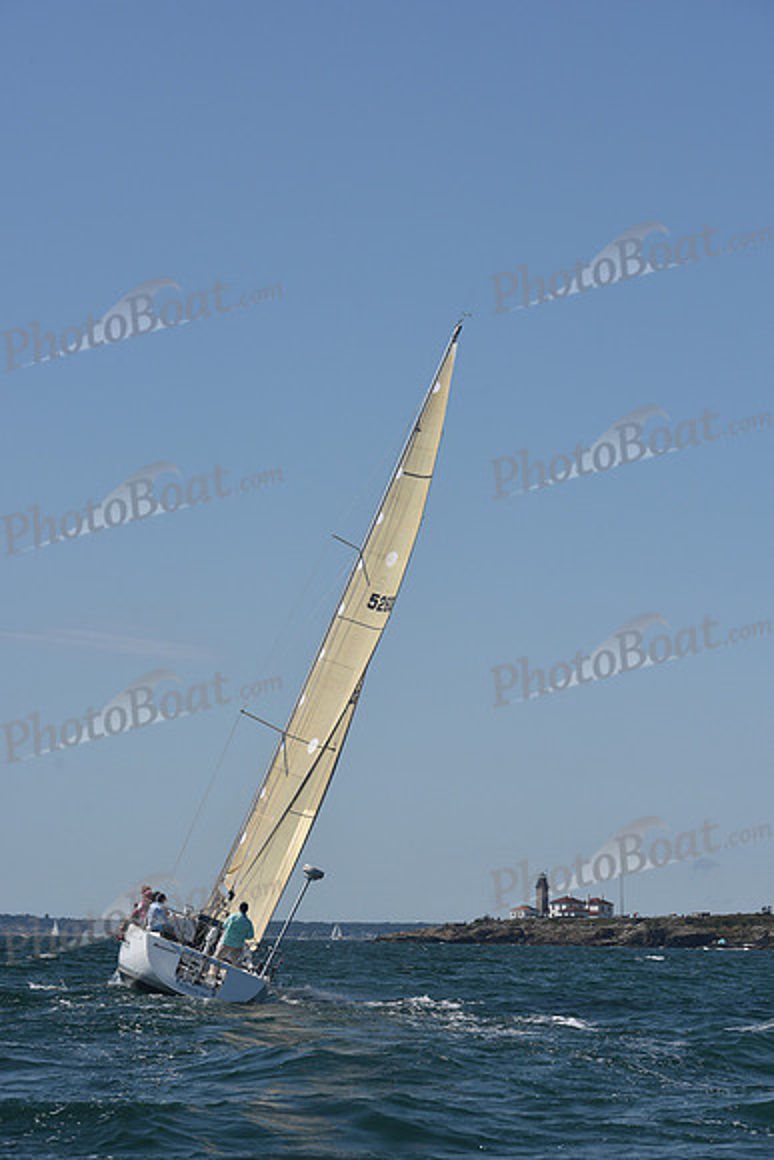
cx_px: 387
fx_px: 2965
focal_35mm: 92
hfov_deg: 14.9
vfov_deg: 22.1
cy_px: 580
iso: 250
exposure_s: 1/1000
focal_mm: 92
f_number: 7.1
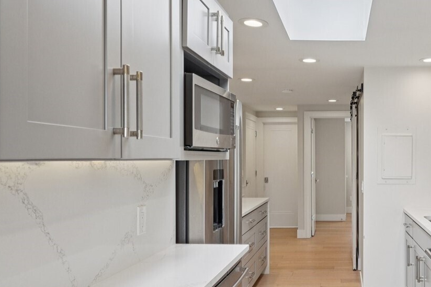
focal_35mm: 35
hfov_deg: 51.1
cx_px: 344
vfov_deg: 37.8
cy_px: 158
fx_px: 419
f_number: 8
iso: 400
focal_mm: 17
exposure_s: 1/60
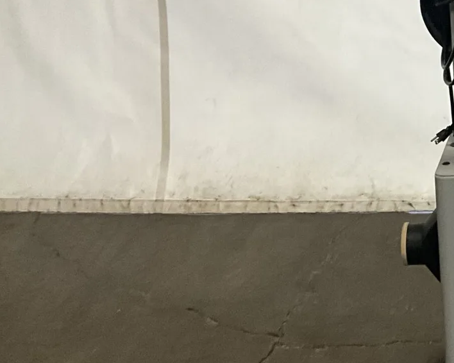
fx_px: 1075
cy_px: 38
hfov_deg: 21.6
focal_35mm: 80
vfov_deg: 18.9
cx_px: 589
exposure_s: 1/60
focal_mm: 3
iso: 160
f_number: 1.8
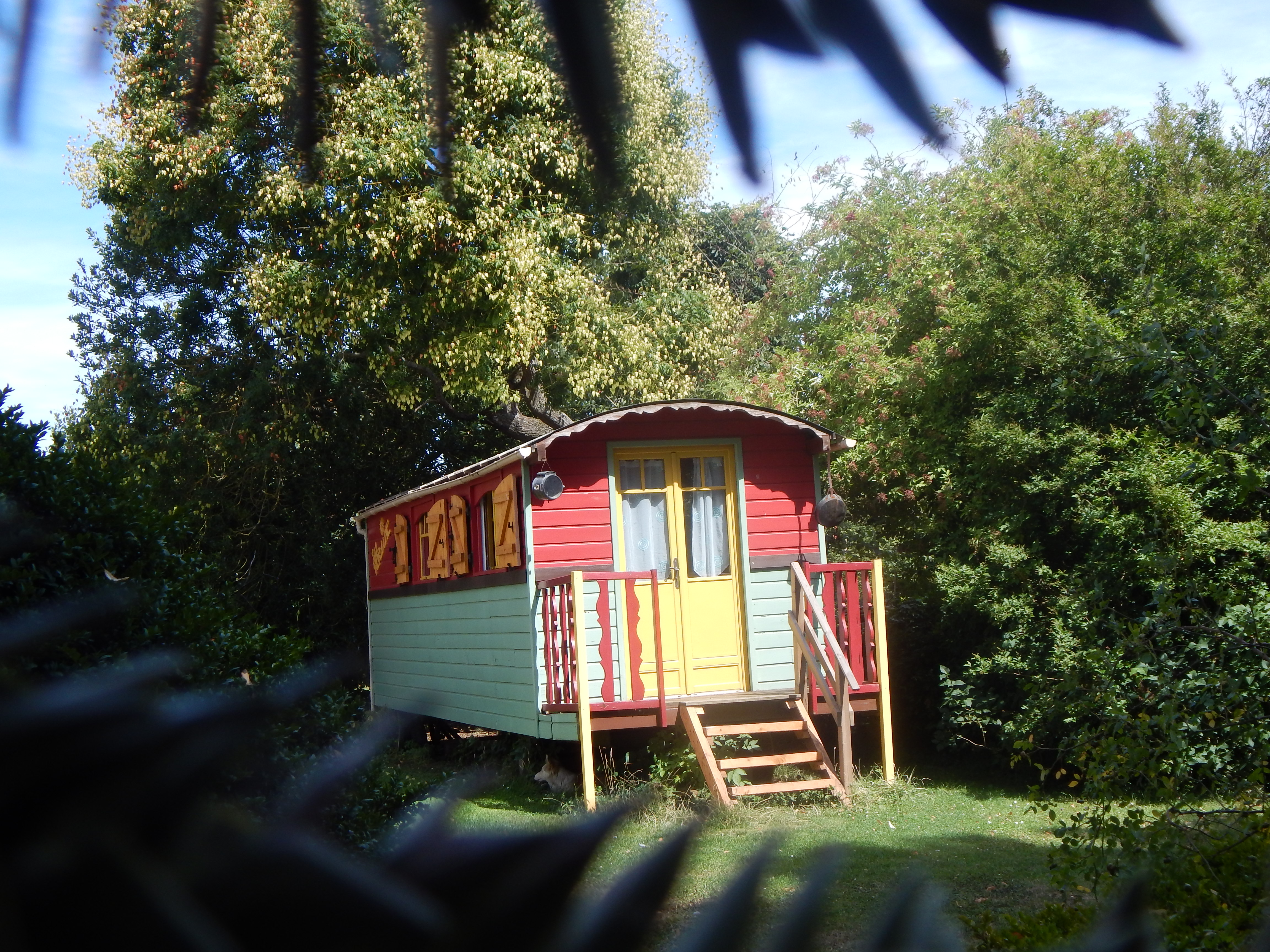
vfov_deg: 30.3
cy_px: 476
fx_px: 1761
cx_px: 635
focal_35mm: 48
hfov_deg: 39.7
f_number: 3.7
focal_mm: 8.6
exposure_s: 1/640
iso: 125
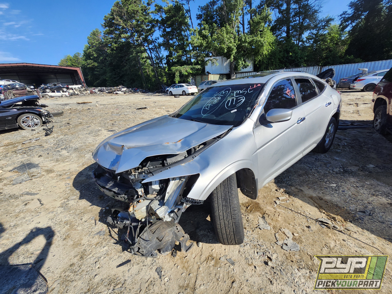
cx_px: 196
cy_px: 147
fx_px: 147
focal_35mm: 13
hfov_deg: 106.2
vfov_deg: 89.9
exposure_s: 1/1205
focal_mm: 1.74
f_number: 2.2
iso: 40
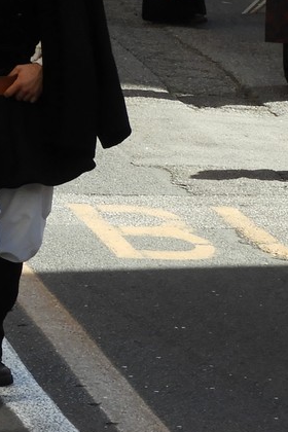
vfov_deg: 5.8
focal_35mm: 357
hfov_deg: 3.8
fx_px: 4284
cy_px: 170
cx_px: -150
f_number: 4.5
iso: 100
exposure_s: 1/320
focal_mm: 14.3
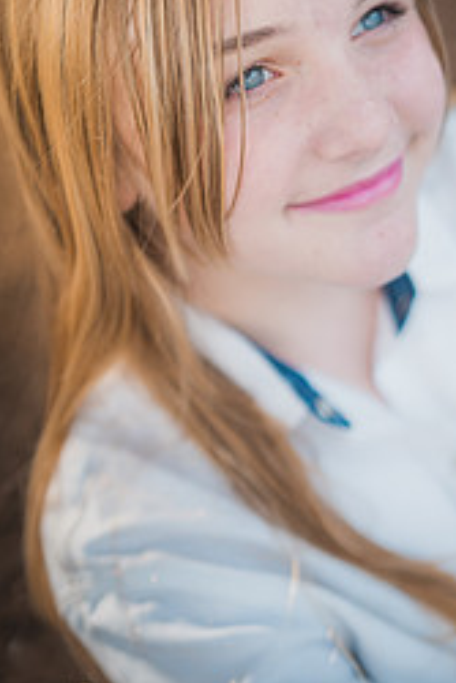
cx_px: 404
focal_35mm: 90
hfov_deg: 15.1
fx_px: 1708
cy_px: 322
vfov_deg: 22.6
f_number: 1.4
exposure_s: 1/2000
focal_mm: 50
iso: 250
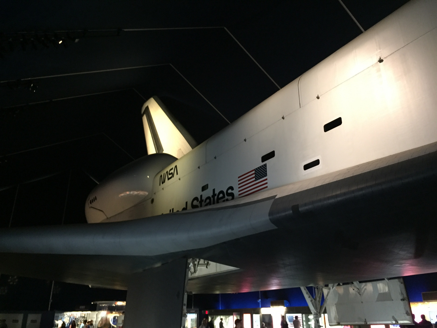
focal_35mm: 29
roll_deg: +0.0
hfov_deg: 61.7
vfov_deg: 48.2
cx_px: 218
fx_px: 366
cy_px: 164
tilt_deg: +23.0
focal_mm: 4.15
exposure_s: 1/15
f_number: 2.2
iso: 250
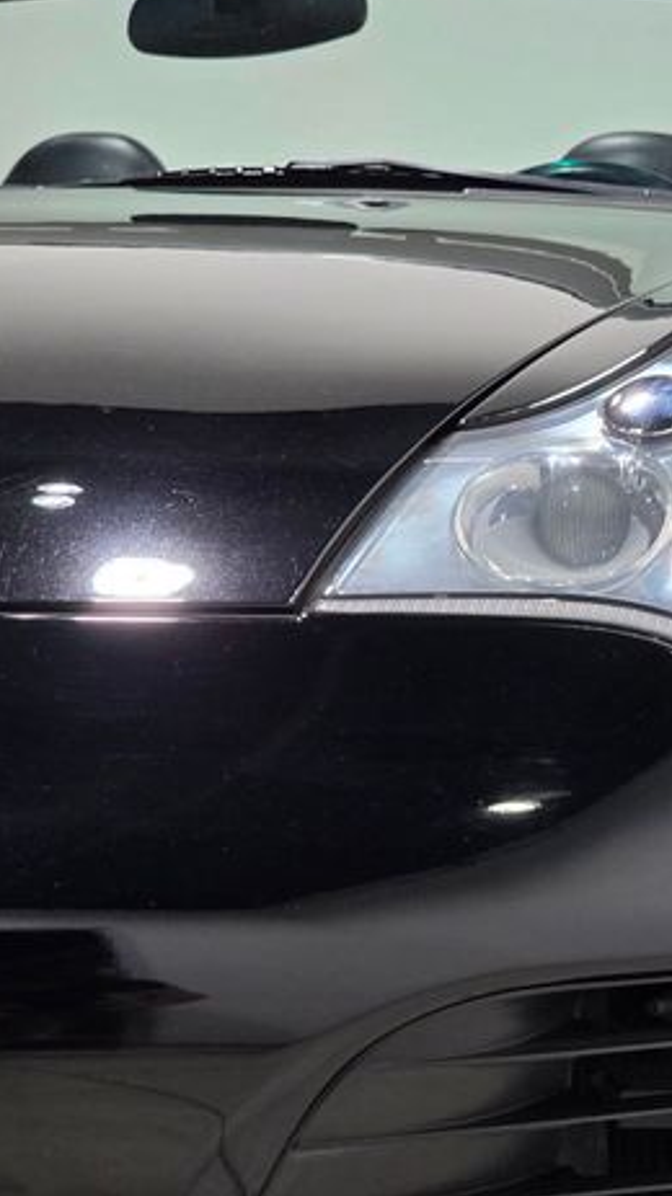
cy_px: 579
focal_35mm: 104
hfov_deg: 11.5
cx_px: 633
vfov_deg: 20.6
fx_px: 3299
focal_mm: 7.9
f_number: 2.4
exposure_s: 1/120
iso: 200
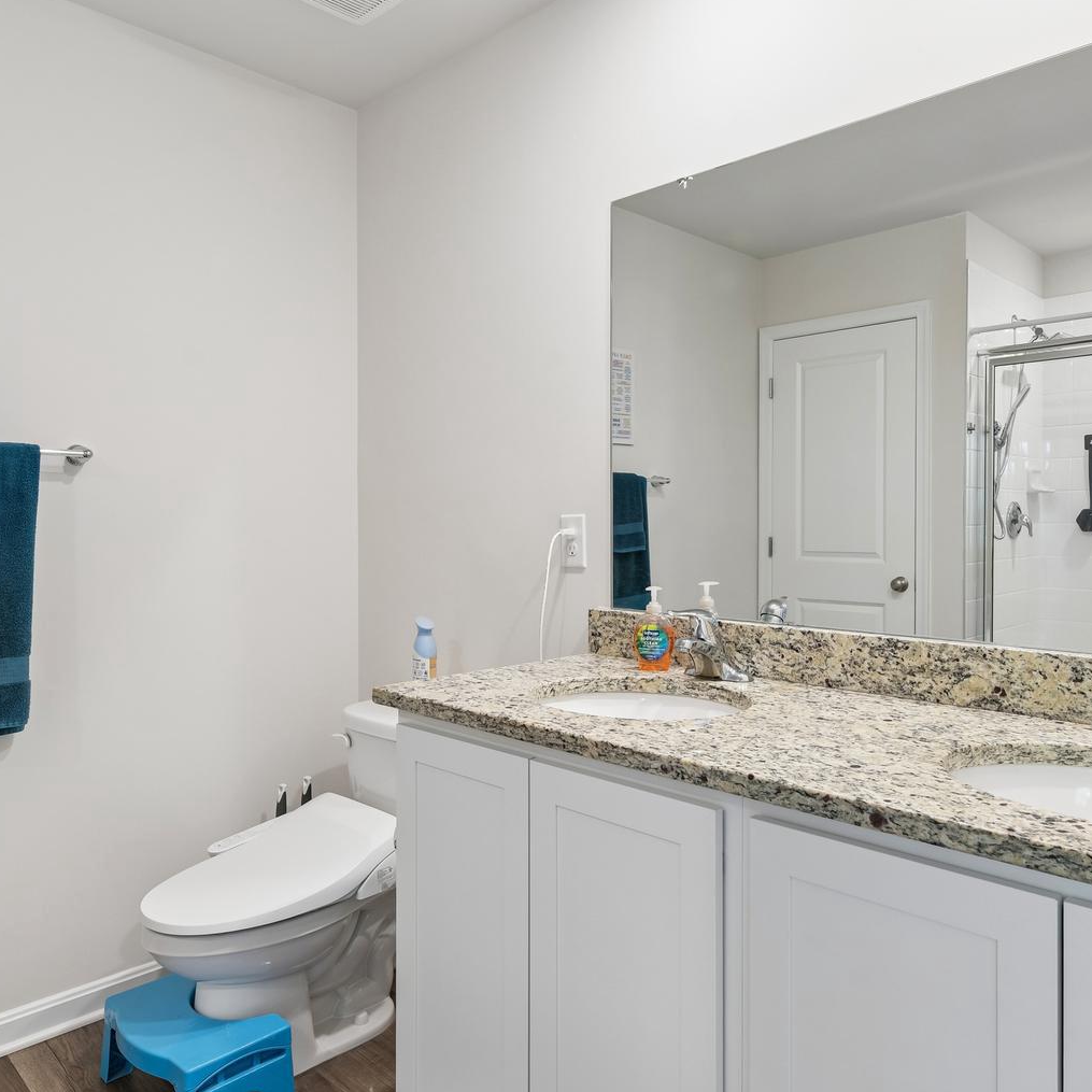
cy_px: 520
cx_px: 625
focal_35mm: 24
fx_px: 857
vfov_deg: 65.0
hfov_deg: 64.7
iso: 400
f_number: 8
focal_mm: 14
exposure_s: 1/13
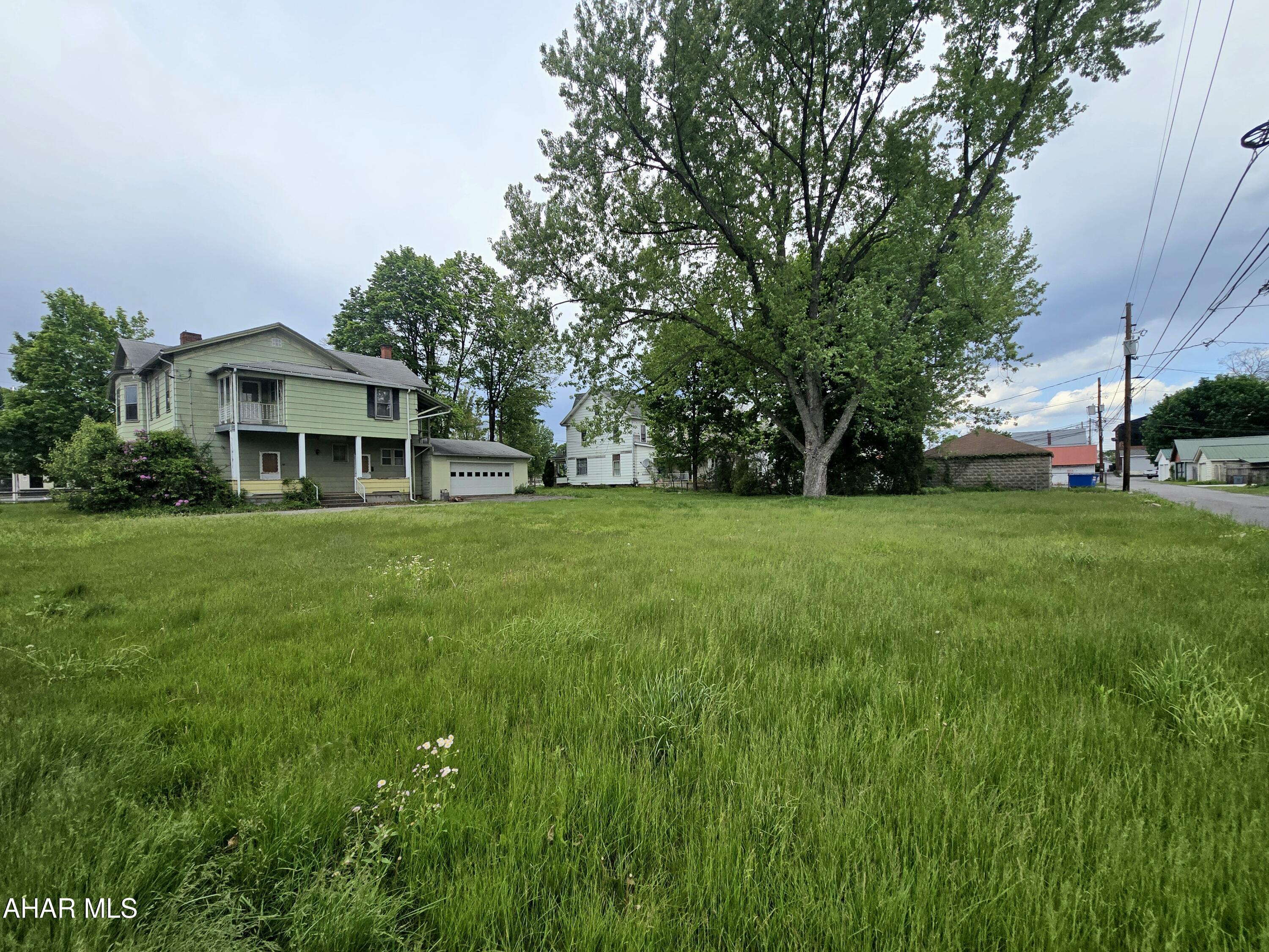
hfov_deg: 106.2
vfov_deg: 89.9
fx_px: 477
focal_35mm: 13
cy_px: 476
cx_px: 634
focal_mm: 2.2
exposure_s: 1/2500
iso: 50
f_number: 2.2
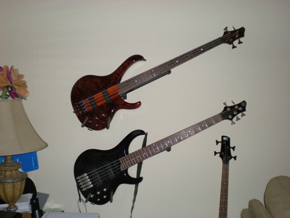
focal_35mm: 44
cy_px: 109
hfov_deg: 42.9
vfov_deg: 32.9
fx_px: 369
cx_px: 145
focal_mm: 7.4
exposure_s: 1/60
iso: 146
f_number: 3.5
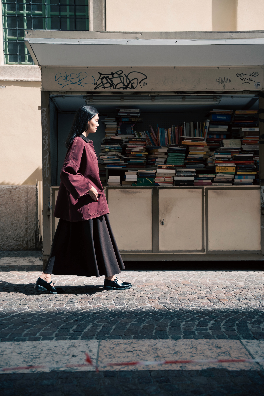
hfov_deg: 31.1
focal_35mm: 43
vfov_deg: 45.2
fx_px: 475
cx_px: 132
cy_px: 198
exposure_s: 1/500
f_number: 2.8
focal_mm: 43.2
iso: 250
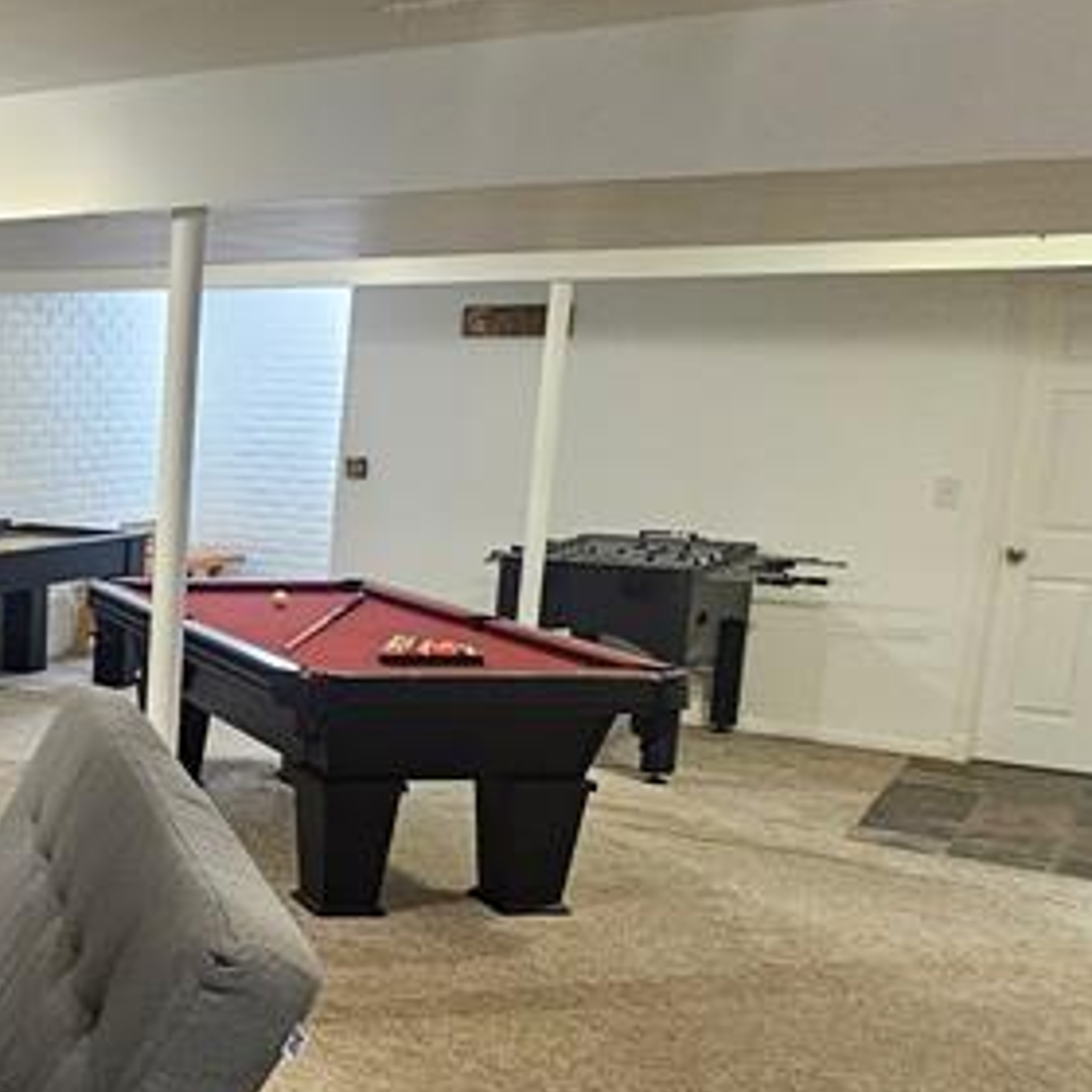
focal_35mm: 42
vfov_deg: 39.8
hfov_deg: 32.6
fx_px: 1499
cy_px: 667
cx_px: -234
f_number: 2.2
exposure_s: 1/40
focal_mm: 2.2
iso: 320
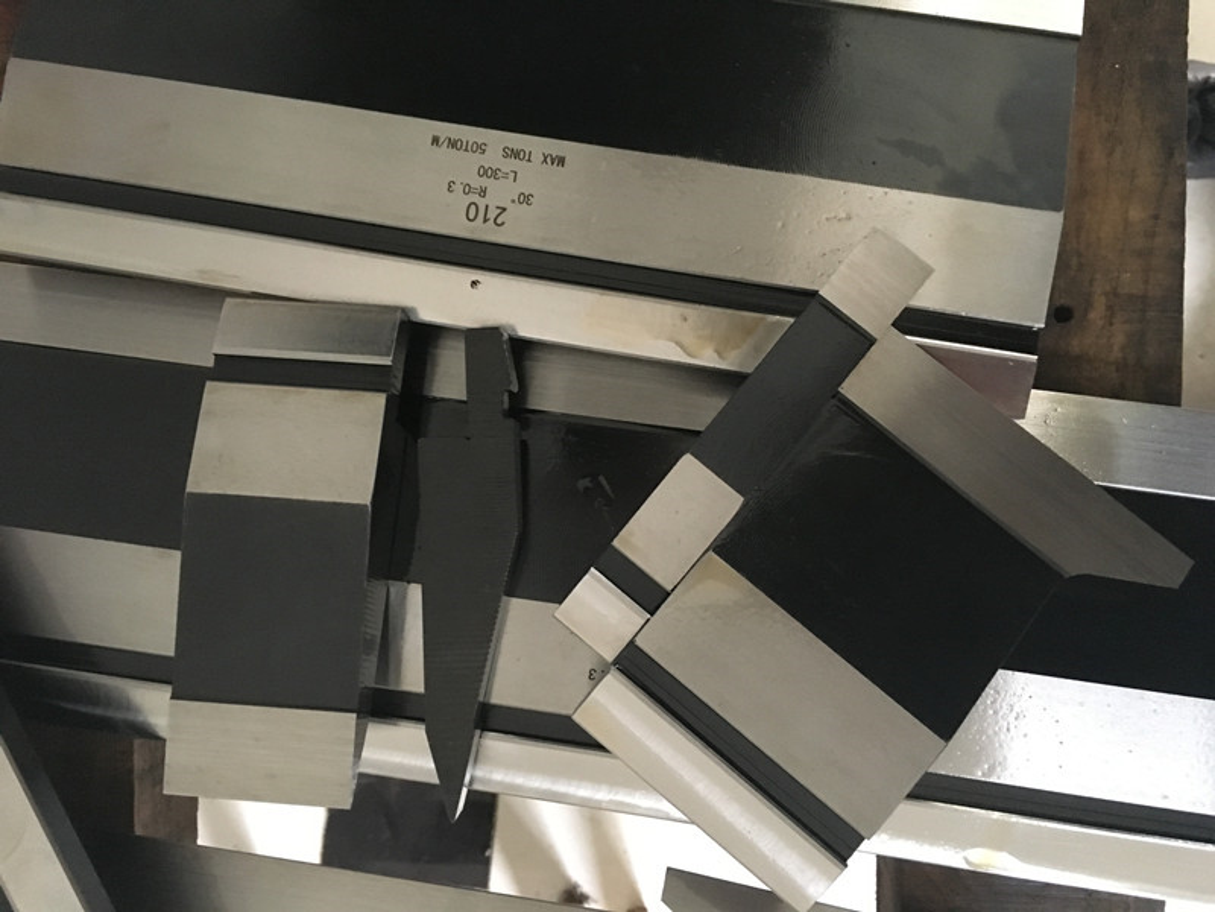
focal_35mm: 29
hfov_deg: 61.7
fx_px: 1018
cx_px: 608
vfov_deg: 48.2
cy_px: 456
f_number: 2.2
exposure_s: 1/17
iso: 320
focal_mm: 4.15
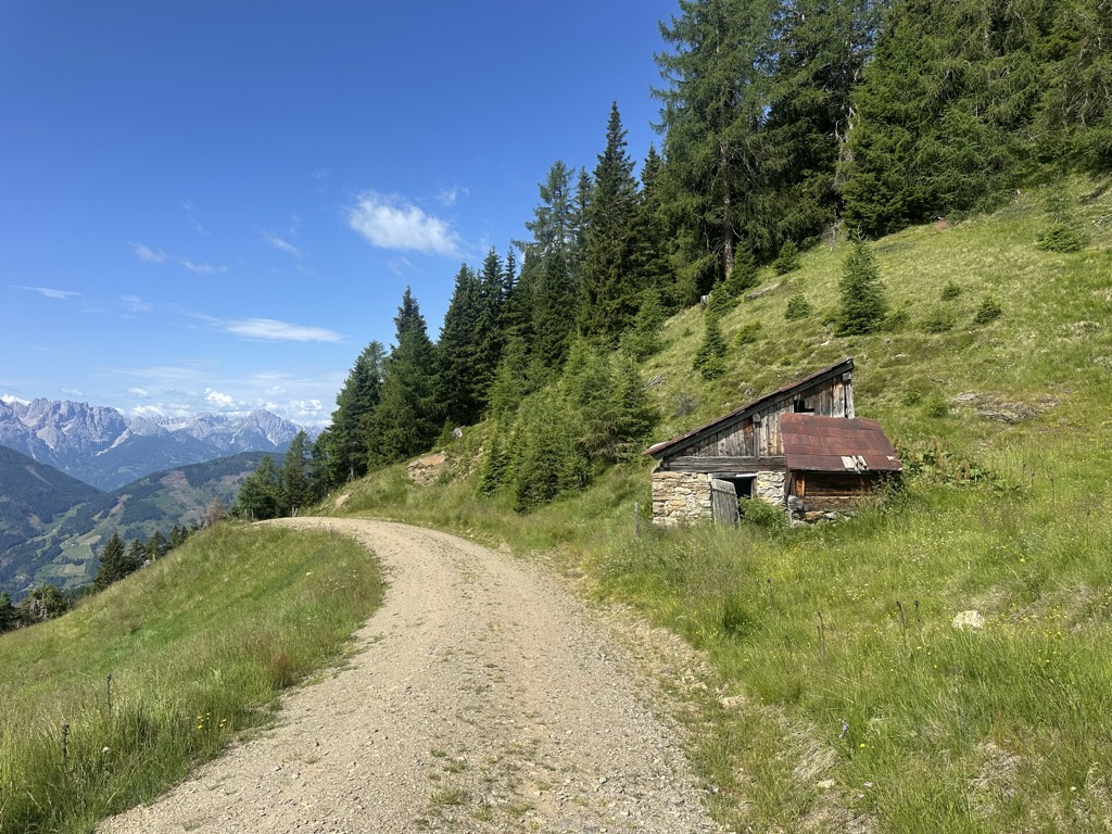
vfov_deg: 56.8
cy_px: 417
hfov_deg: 71.6
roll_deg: +0.0
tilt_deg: +2.8
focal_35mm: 24
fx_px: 771
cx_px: 556
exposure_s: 1/3861
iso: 80
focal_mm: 6.86
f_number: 1.78
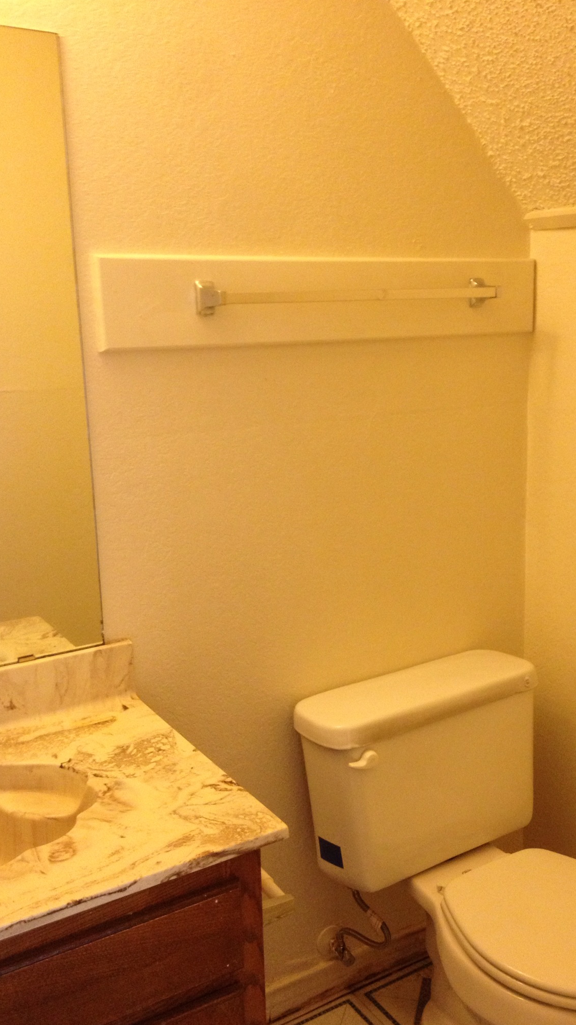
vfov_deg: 51.6
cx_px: 375
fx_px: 1059
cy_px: 522
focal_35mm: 39
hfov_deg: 30.2
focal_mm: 4.28
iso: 250
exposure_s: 1/20
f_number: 2.4
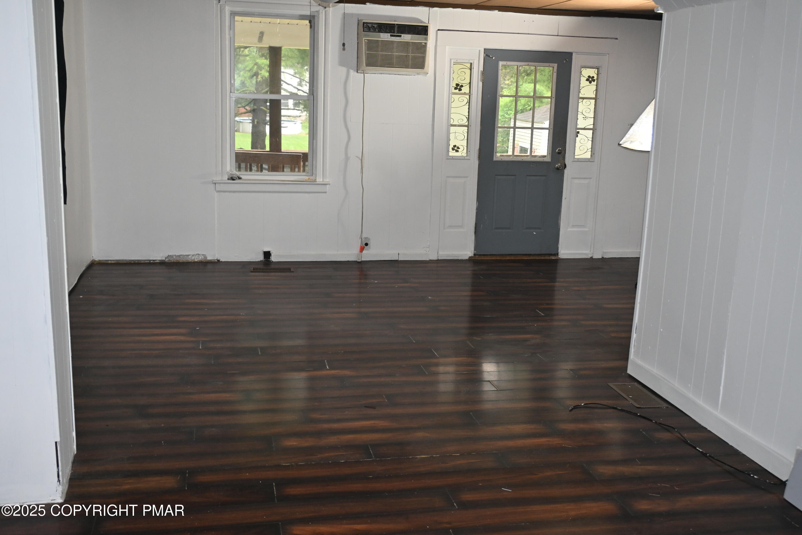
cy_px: 268
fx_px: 819
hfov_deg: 52.2
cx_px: 401
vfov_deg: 36.2
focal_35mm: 37
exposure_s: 1/60
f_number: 4.2
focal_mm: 24.5
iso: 900
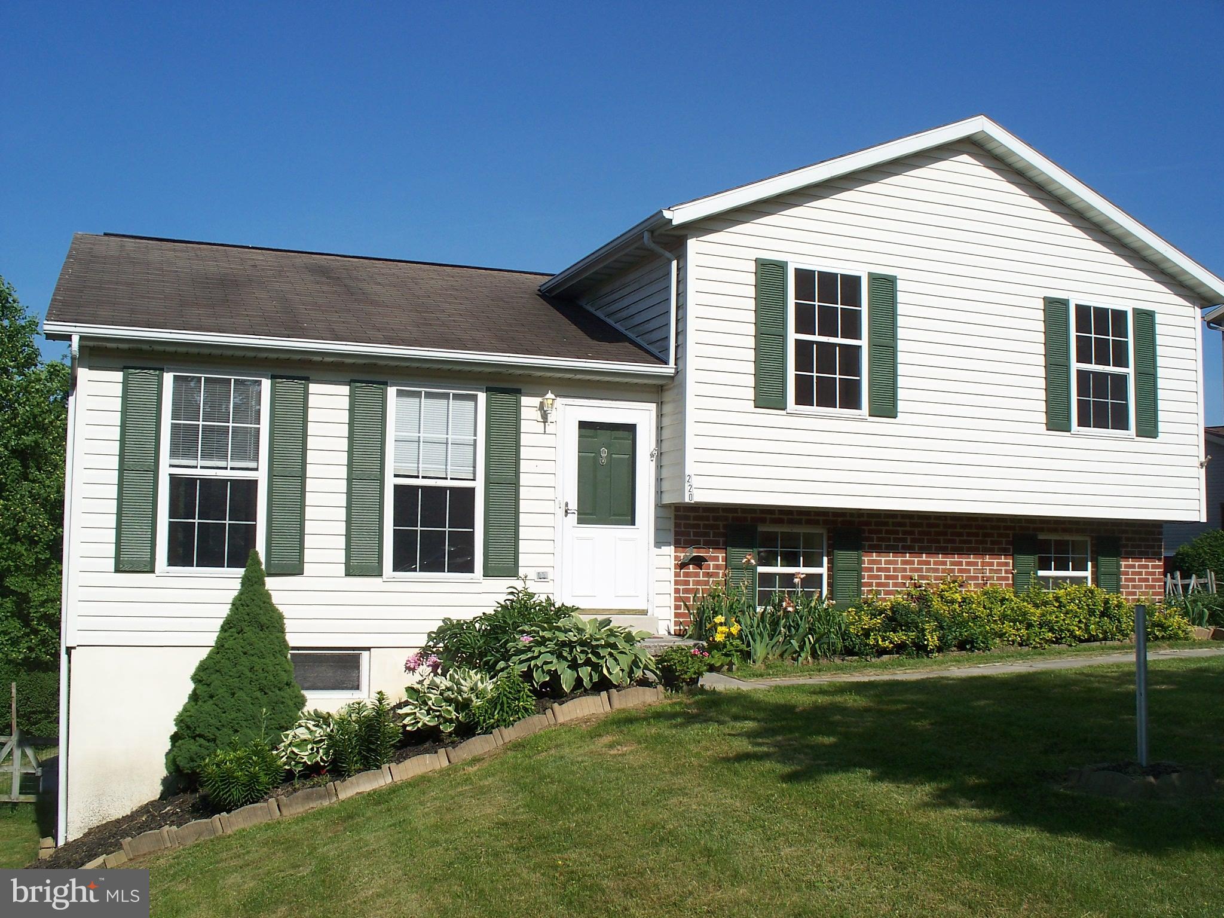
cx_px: 612
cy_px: 459
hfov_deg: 51.4
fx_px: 1273
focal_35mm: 36
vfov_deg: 39.7
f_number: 5
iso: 80
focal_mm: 7.54
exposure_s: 1/640
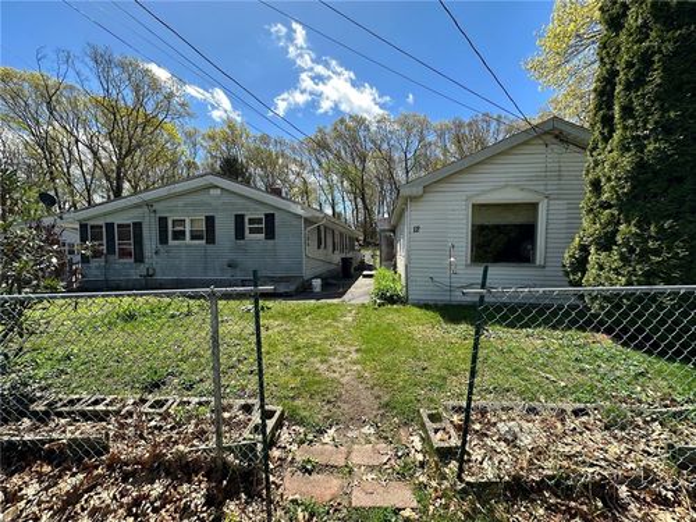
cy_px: 261
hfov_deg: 102.1
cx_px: 348
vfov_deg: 85.7
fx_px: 281
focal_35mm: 14
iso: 40
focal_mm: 2.22
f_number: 2.2
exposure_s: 1/1033
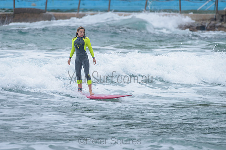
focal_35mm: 640
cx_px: 95
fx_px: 4019
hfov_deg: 3.2
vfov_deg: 2.1
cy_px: 57
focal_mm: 500
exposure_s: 1/800
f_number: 5.6
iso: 360
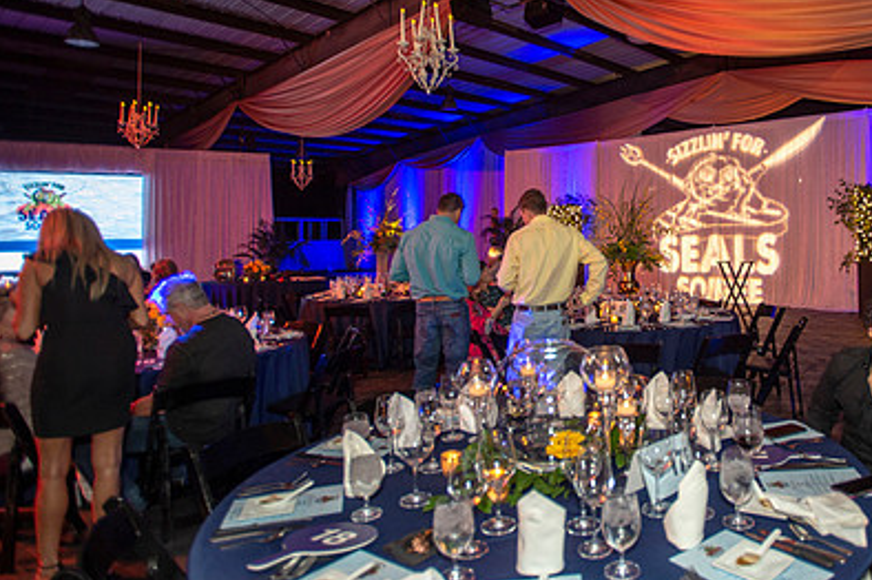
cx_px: 617
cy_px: 217
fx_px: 605
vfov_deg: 50.7
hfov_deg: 68.4
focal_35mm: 25
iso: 800
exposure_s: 1/60
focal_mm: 17
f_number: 2.8
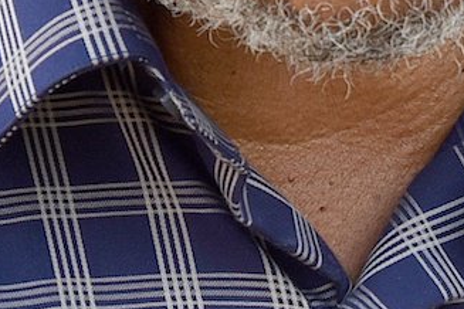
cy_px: -323
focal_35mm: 1102
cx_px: 877
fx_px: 14202
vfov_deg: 1.2
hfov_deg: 1.9
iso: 640
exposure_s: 1/250
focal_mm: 150
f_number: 10
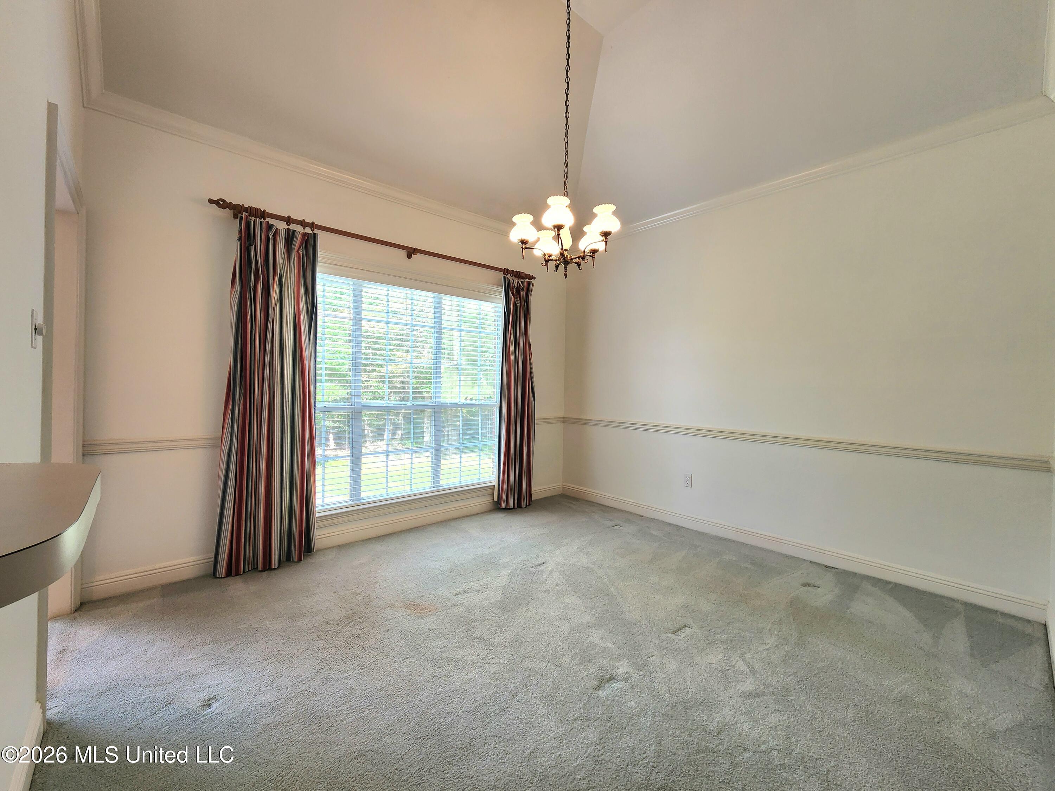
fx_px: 396
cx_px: 528
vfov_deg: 89.9
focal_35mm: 13
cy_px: 396
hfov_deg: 106.2
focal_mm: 2.2
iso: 50
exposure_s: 1/60.2
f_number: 2.2
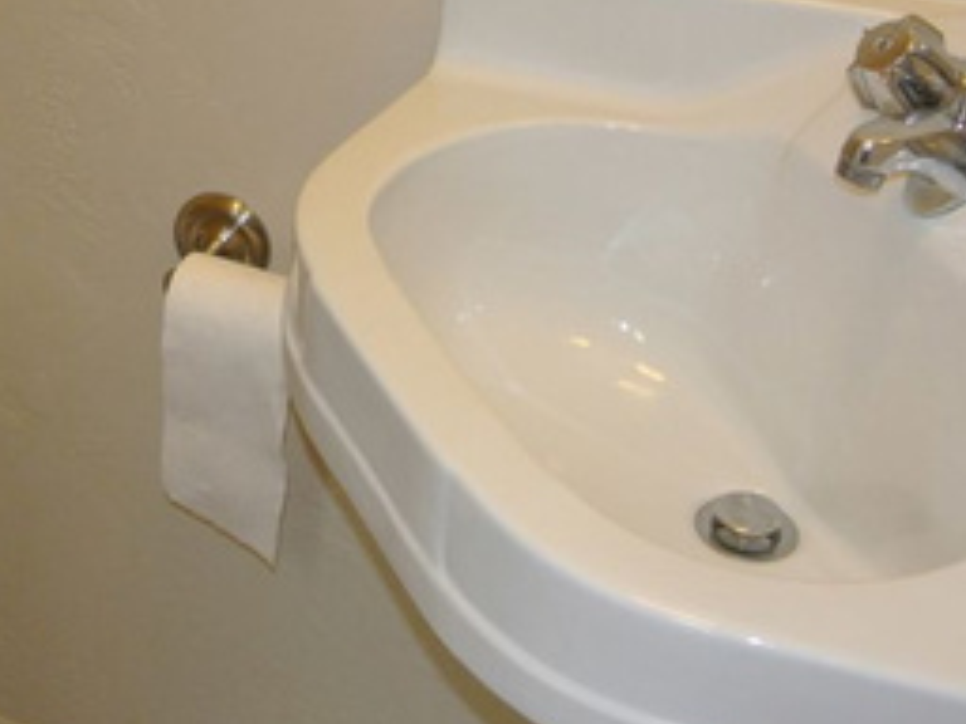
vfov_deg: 22.6
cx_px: 75
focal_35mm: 65
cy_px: 309
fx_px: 1814
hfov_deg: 28.5
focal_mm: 10
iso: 450
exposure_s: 1/60
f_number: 3.5
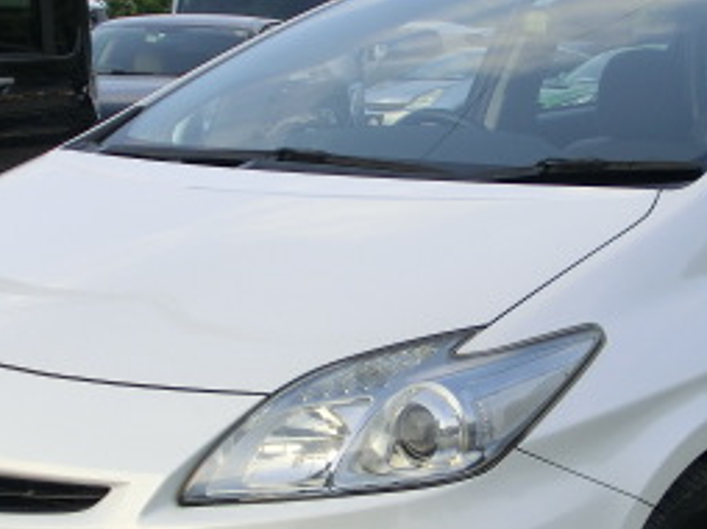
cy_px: 423
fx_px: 2163
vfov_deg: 13.9
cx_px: 443
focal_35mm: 106
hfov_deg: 18.5
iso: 100
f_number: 4
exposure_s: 1/320
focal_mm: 7.38
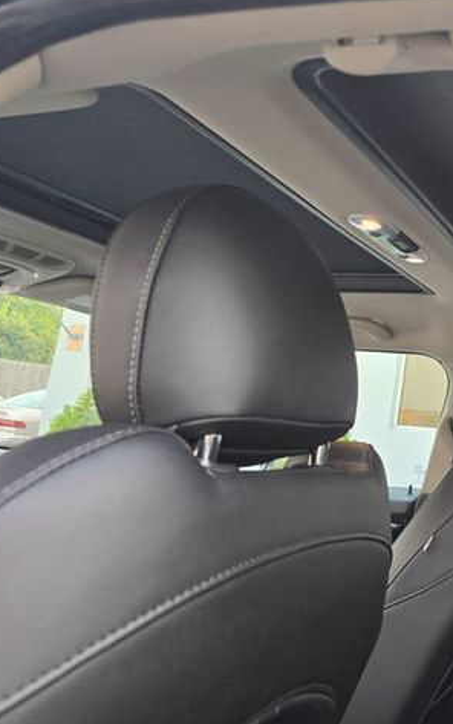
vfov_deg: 58.1
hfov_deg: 34.4
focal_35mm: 33
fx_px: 651
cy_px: 358
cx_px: 467
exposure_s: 1/180
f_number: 1.7
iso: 160
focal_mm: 6.3
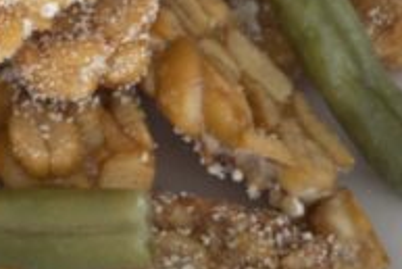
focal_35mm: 318
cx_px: -529
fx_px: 3554
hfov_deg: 6.2
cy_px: -233
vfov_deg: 4.3
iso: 400
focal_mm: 60
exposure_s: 1/60
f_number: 5.6
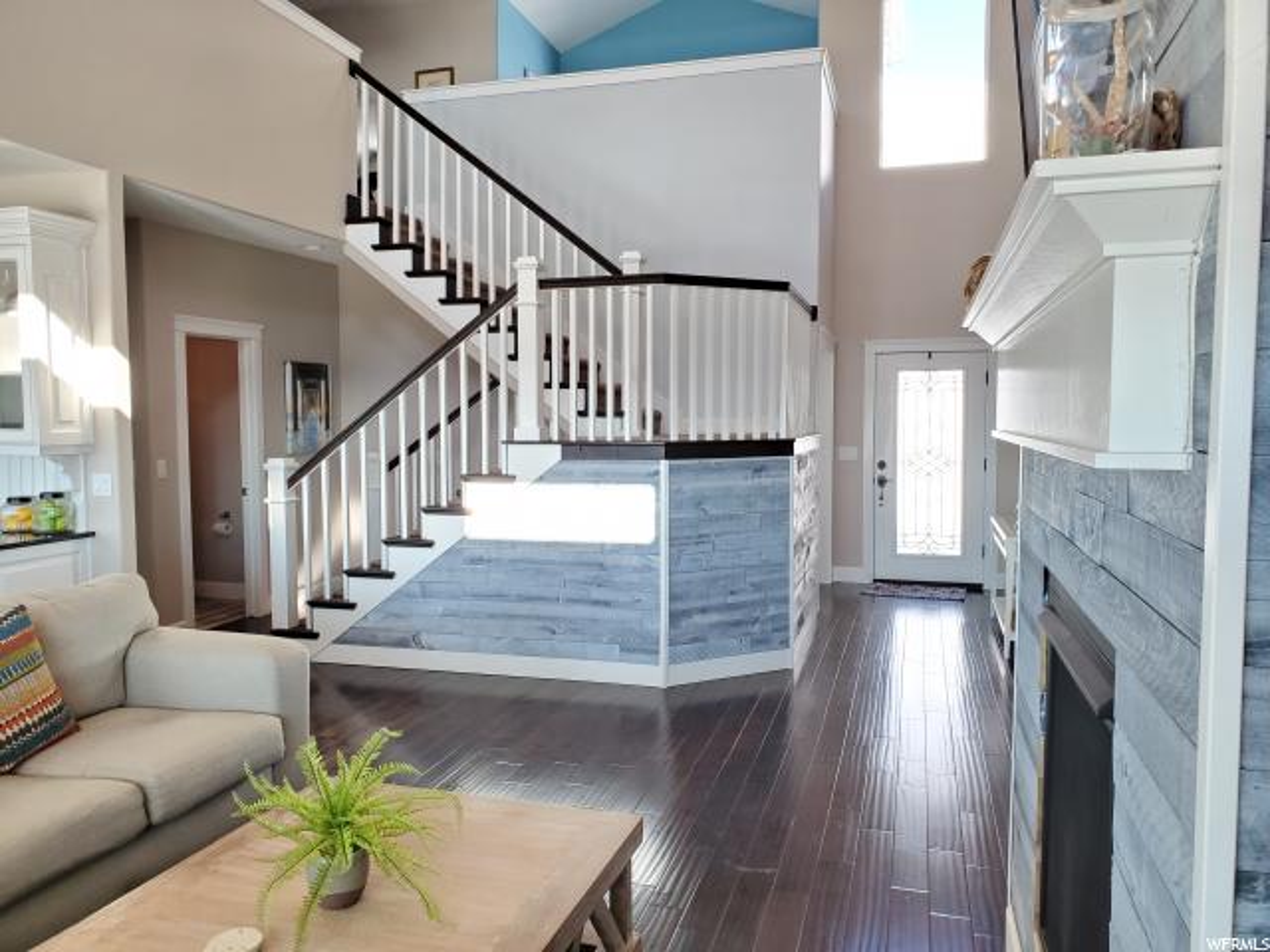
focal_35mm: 26
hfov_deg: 67.3
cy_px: 476
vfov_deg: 53.1
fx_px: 954
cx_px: 635
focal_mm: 4.3
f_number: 2.4
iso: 200
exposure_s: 1/120
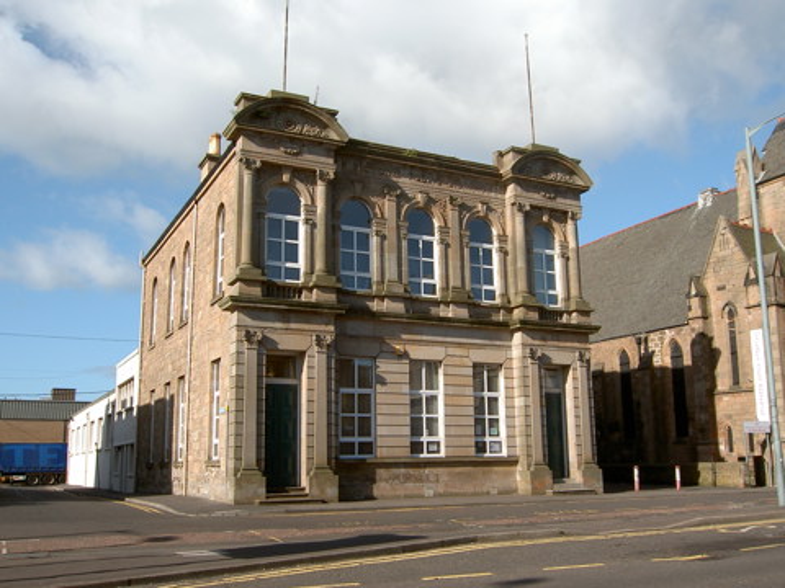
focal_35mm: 34
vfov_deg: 41.8
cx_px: 392
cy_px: 294
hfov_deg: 54.0
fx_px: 771
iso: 50
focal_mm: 5.6
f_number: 4.7
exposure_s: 1/320
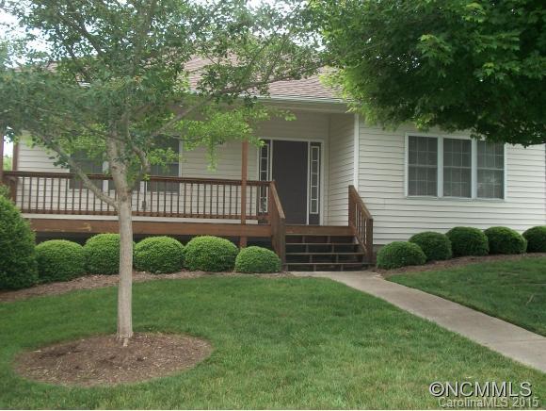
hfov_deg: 46.8
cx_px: 273
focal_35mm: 40
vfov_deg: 36.0
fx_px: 631
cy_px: 206
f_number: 3.2
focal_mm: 7.1
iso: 80
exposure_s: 1/160
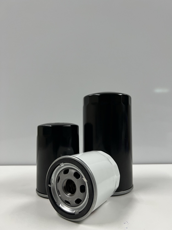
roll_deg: +0.0
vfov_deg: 67.3
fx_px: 172
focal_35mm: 26
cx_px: 86
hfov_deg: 53.1
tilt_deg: +4.1
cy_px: 115
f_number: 1.5
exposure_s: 1/50
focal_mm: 5.7
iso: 100
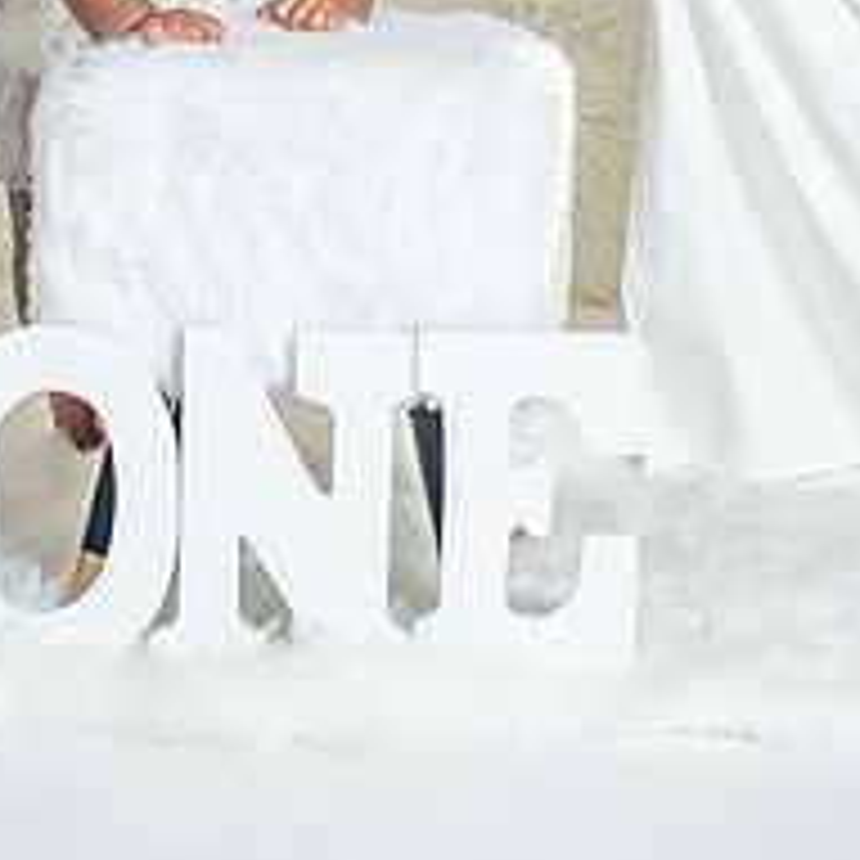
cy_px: -144
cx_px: 284
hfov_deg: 16.7
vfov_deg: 16.1
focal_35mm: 104
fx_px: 2923
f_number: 4
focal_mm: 35
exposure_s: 1/250
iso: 100
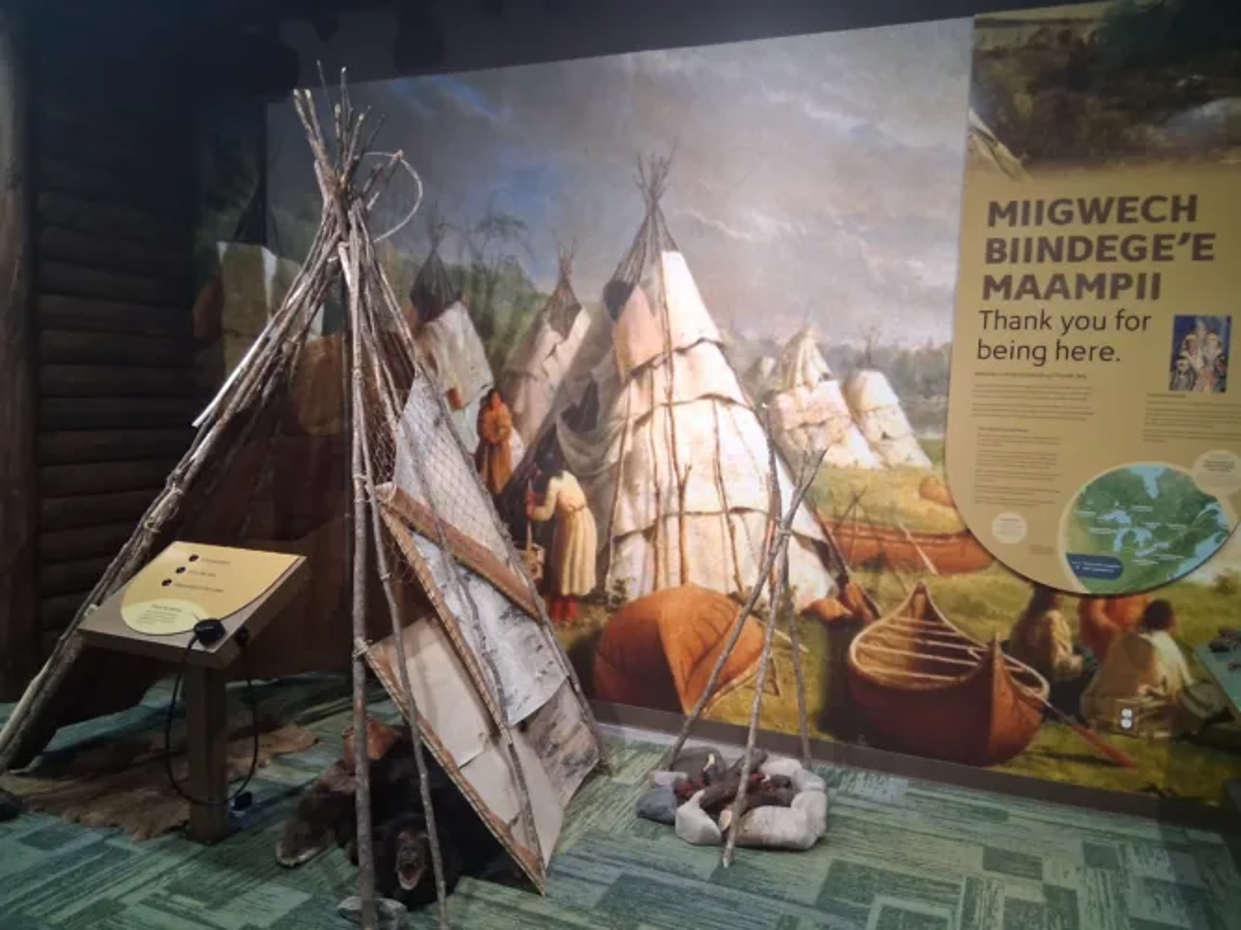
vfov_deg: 53.0
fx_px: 932
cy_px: 465
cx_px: 620
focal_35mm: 26
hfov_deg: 67.3
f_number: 1.8
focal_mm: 3.98
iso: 500
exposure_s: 1/30
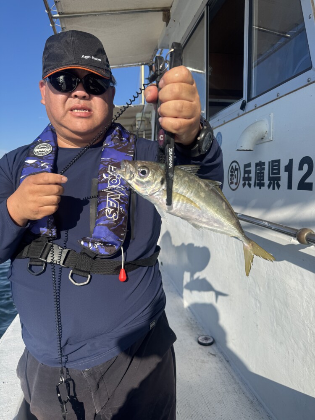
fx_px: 291
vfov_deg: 71.6
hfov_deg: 56.8
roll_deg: +0.8
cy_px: 210
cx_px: 158
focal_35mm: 24
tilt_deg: -3.4
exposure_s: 1/3802
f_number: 1.78
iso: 80
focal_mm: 6.76
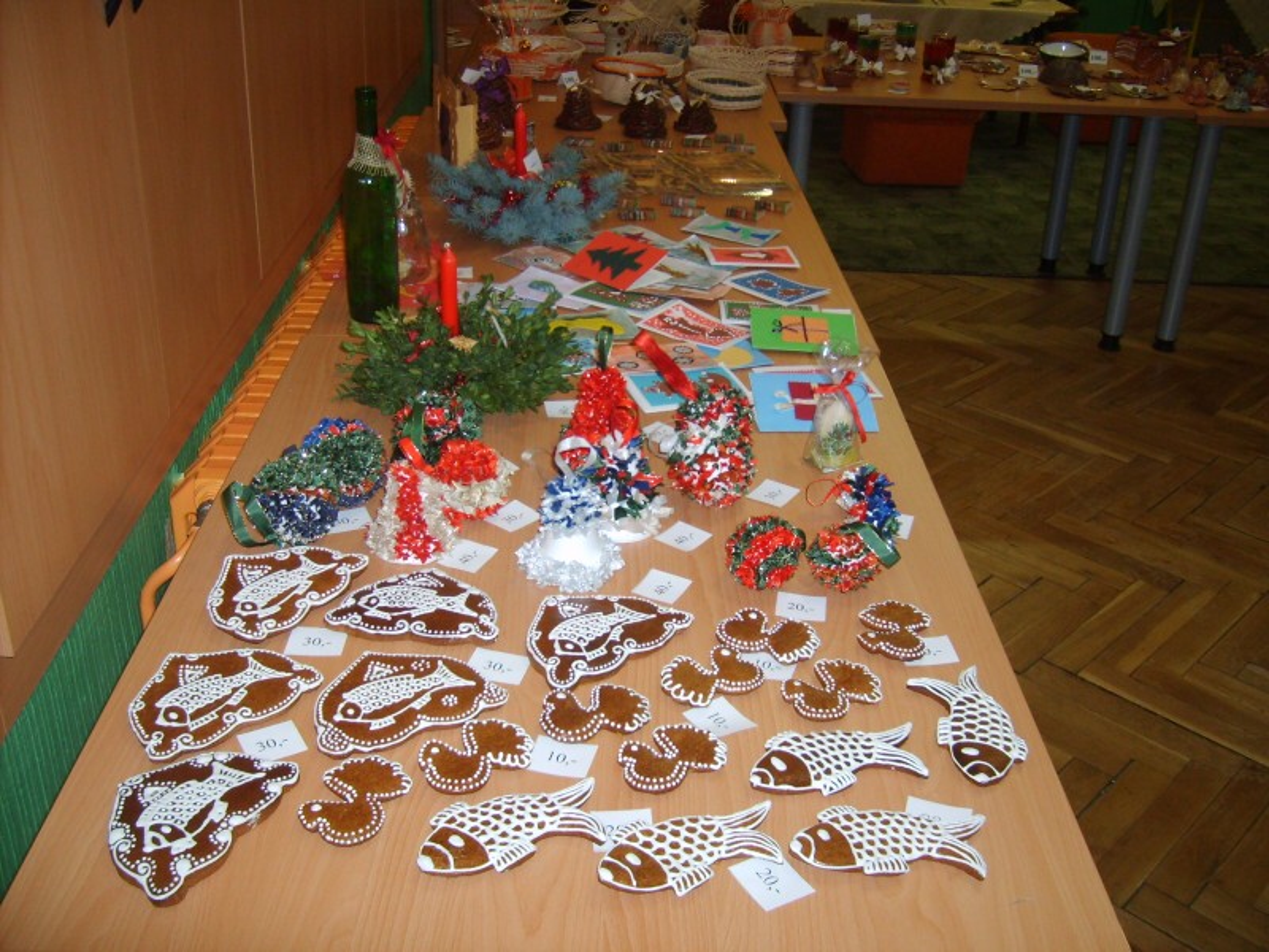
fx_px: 1283
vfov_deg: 40.7
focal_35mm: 35
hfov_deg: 52.6
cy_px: 476
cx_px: 634
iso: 100
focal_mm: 5.8
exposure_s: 1/45
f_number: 2.8
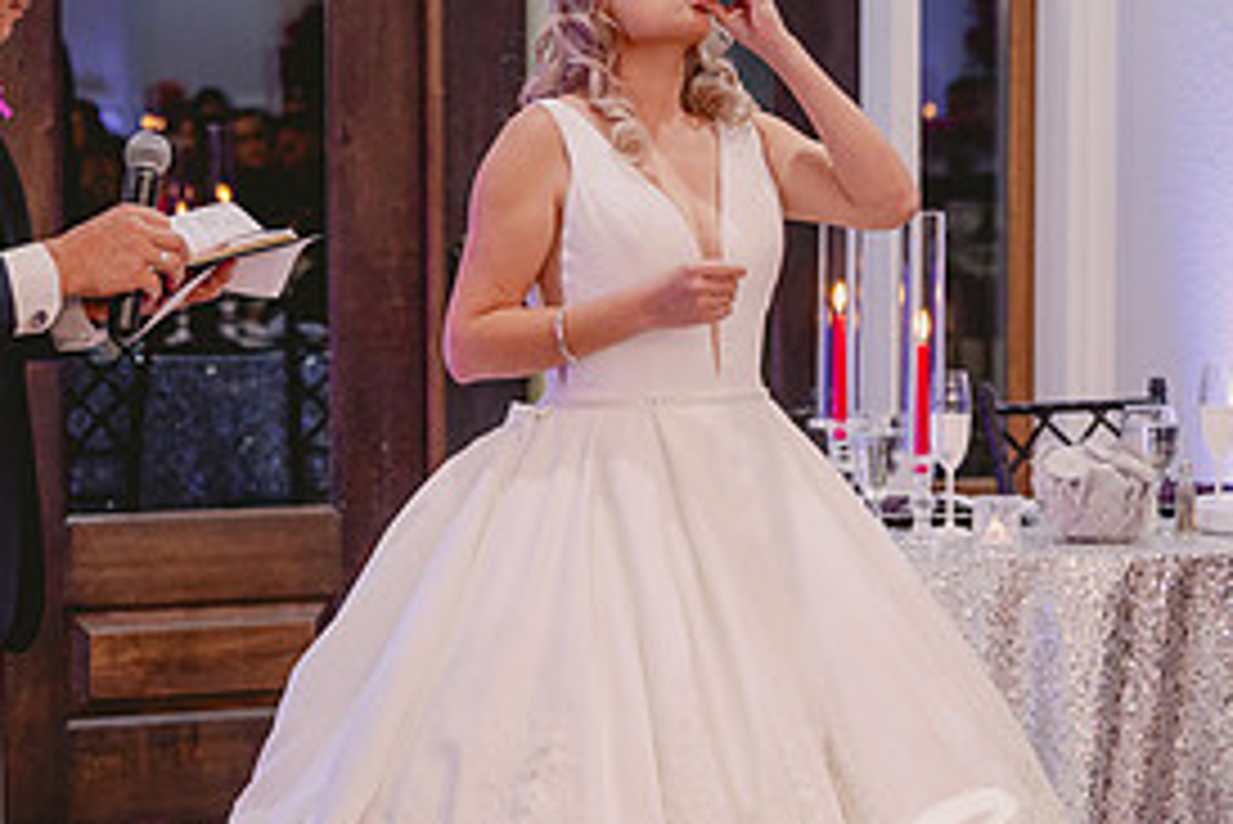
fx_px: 5071
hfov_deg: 13.9
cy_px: 536
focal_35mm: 148
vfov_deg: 9.3
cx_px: 756
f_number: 2.8
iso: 1250
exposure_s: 1/200
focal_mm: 70
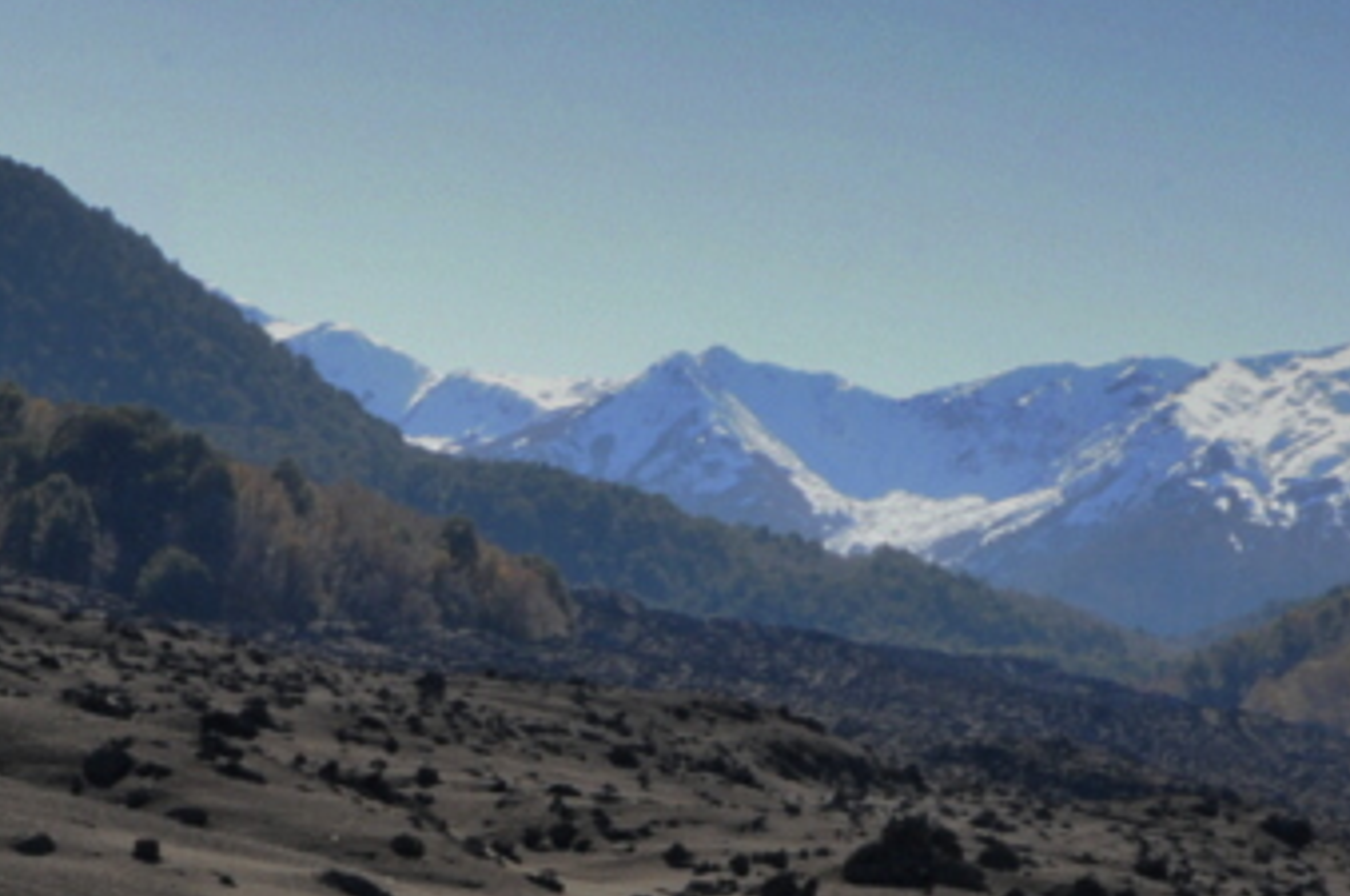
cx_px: 585
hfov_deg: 16.7
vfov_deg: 10.8
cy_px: 1330
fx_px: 4588
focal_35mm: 123
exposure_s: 1/60
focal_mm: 27
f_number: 25
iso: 500
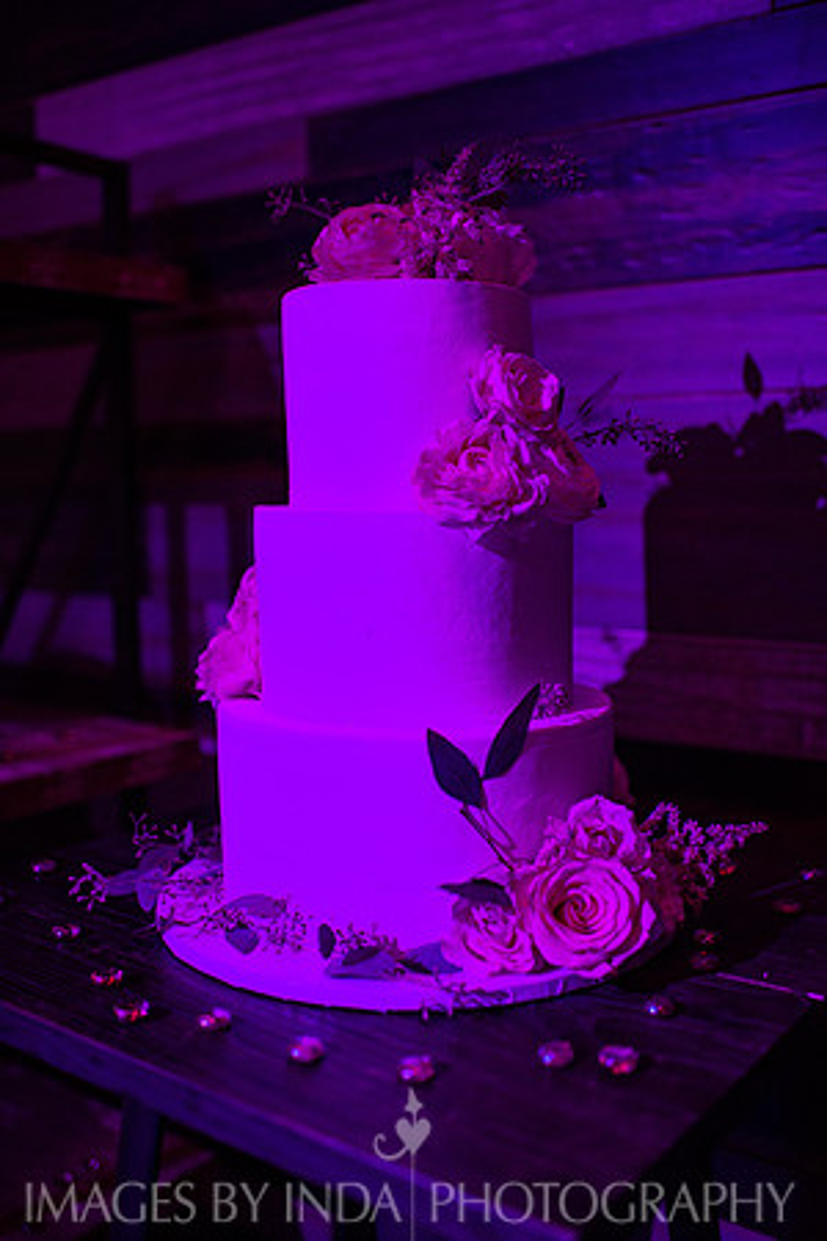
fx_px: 1206
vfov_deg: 54.4
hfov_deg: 37.9
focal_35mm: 35
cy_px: 620
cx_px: 414
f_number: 1.8
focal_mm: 35
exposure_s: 1/125
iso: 2500
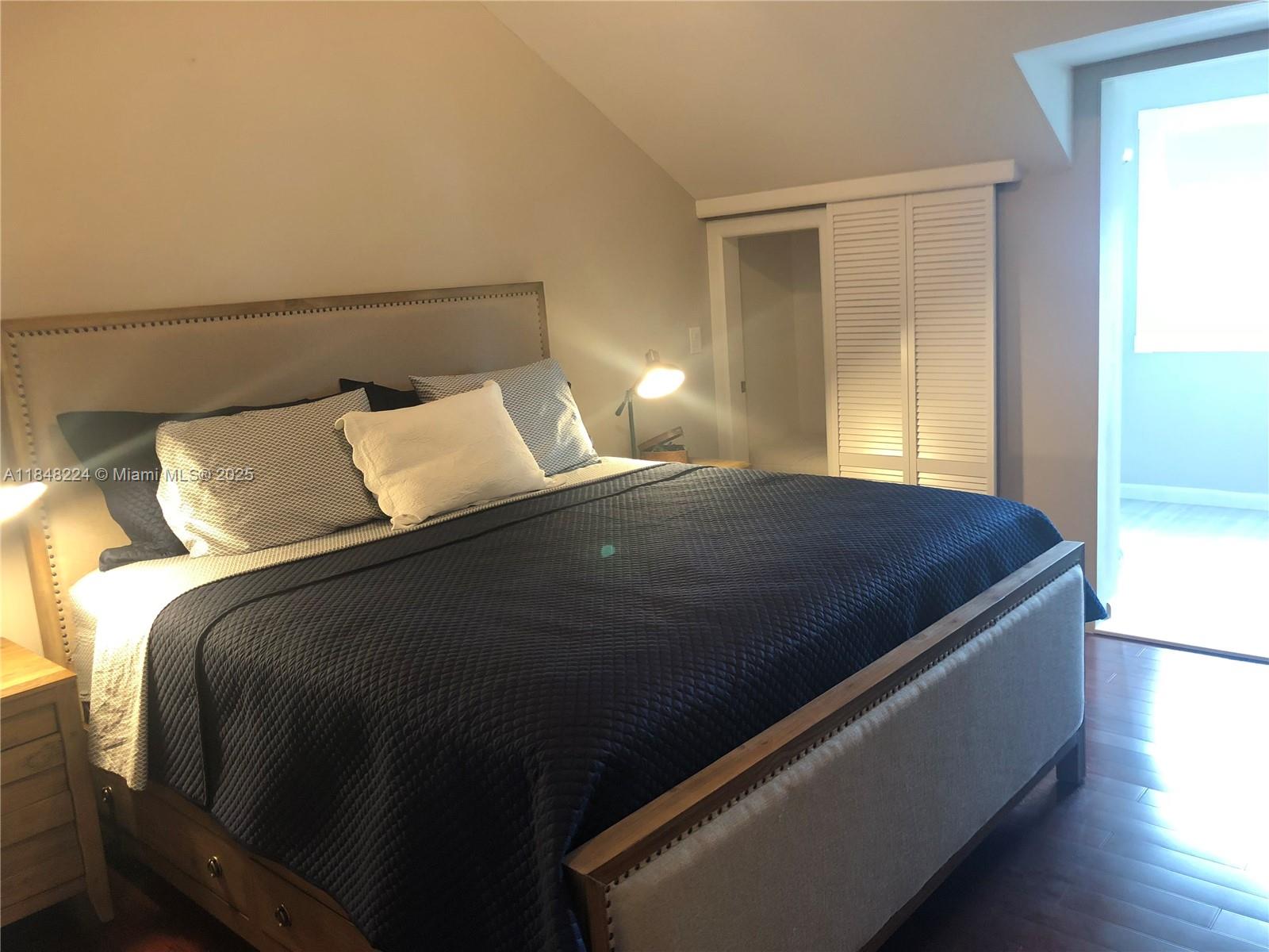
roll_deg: +4.4
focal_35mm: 28
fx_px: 1026
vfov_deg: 49.7
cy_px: 476
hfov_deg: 63.4
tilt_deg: -9.8
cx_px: 634
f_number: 1.8
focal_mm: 4
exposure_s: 1/15
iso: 50
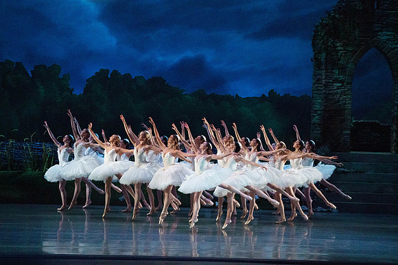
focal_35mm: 180
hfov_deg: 11.4
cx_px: 199
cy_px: 132
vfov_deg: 7.6
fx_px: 1986
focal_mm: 179
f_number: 5.6
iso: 8000
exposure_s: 1/250
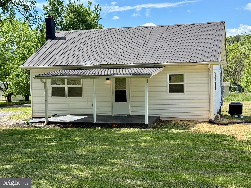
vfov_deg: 30.3
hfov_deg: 39.7
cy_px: 94
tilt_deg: -3.8
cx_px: 126
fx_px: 348
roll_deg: +1.4
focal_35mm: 48
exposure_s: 1/2273
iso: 80
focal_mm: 6.76
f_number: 1.78
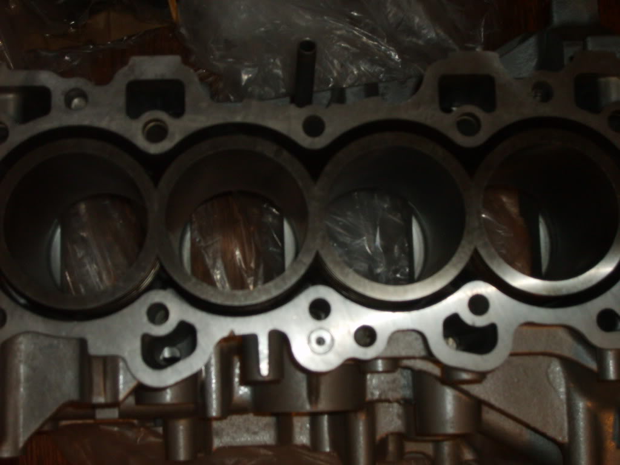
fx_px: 1093
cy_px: 232
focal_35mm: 61
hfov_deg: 31.7
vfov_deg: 24.0
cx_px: 310
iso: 100
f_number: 3.6
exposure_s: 1/60
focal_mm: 10.3
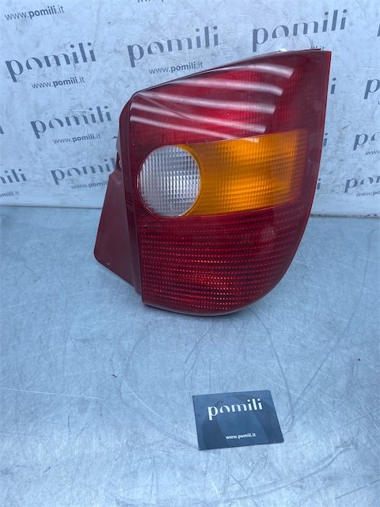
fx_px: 381
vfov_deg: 67.3
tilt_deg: -45.3
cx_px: 190
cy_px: 254
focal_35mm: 26
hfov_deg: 53.1
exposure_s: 1/752
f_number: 1.8
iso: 32
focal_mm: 4.25
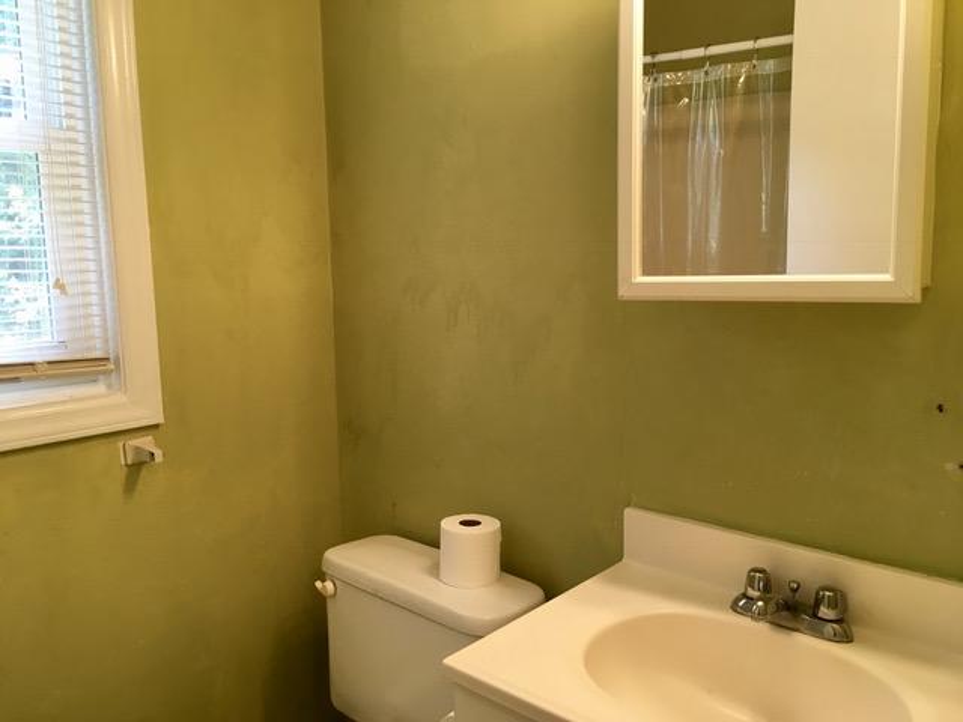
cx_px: 482
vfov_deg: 48.2
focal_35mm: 29
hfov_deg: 61.7
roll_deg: +1.1
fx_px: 807
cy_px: 361
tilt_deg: -7.6
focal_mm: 4.15
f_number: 2.2
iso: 50
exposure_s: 1/33
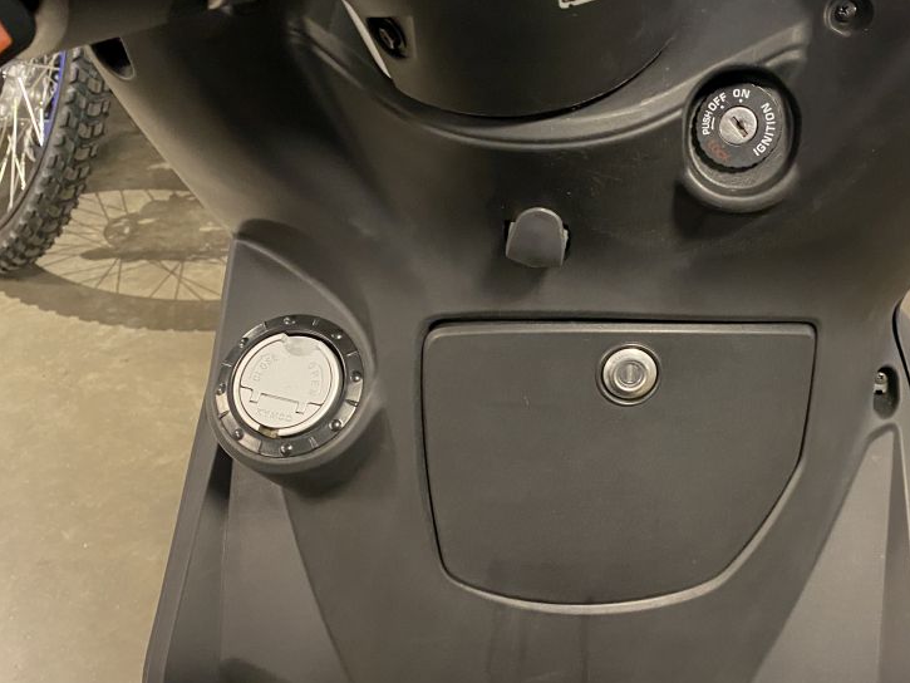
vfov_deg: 37.7
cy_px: 296
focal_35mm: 38
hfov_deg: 48.5
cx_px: 564
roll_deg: -0.6
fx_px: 999
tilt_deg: -32.3
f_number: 1.8
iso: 400
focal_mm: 4.25
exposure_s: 1/33
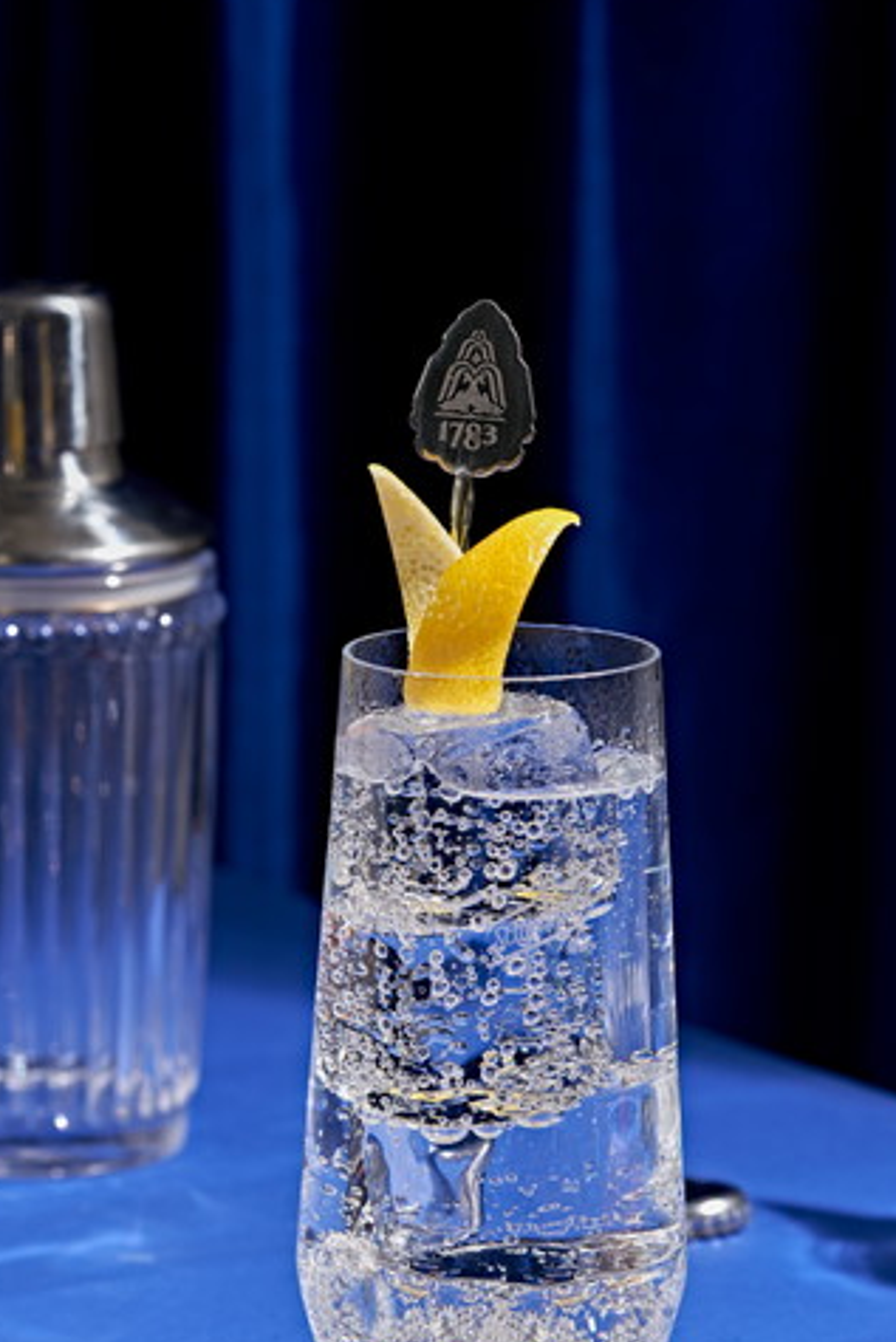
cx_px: 325
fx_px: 5297
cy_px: 746
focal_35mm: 142
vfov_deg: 14.4
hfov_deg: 9.7
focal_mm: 90
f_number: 7.1
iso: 125
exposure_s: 1/125
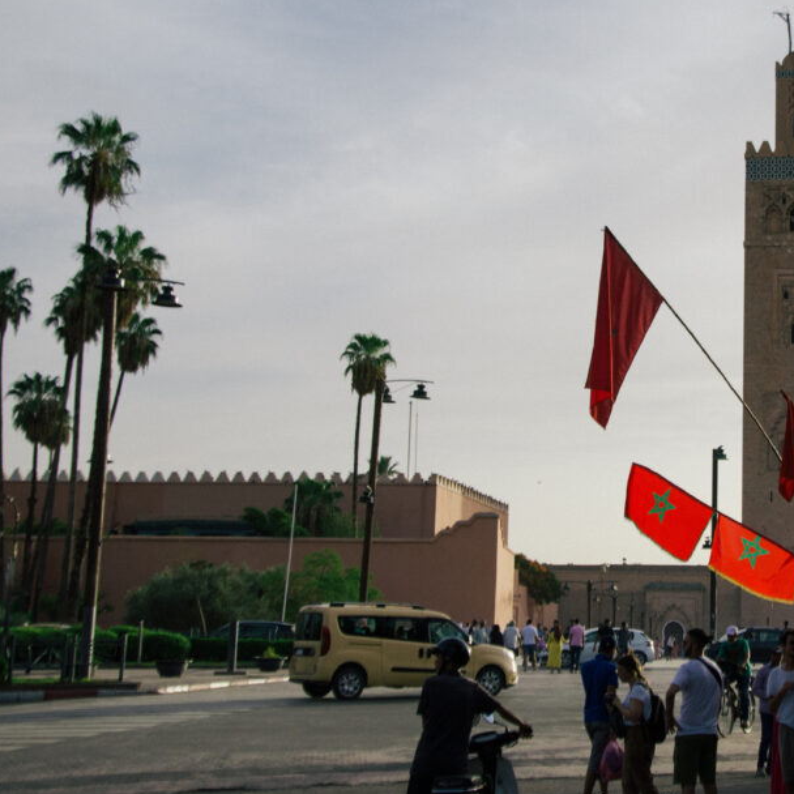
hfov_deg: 27.9
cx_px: 659
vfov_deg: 28.6
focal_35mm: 60
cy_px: 396
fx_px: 1557
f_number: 7.1
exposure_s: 1/1600
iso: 400
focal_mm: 28
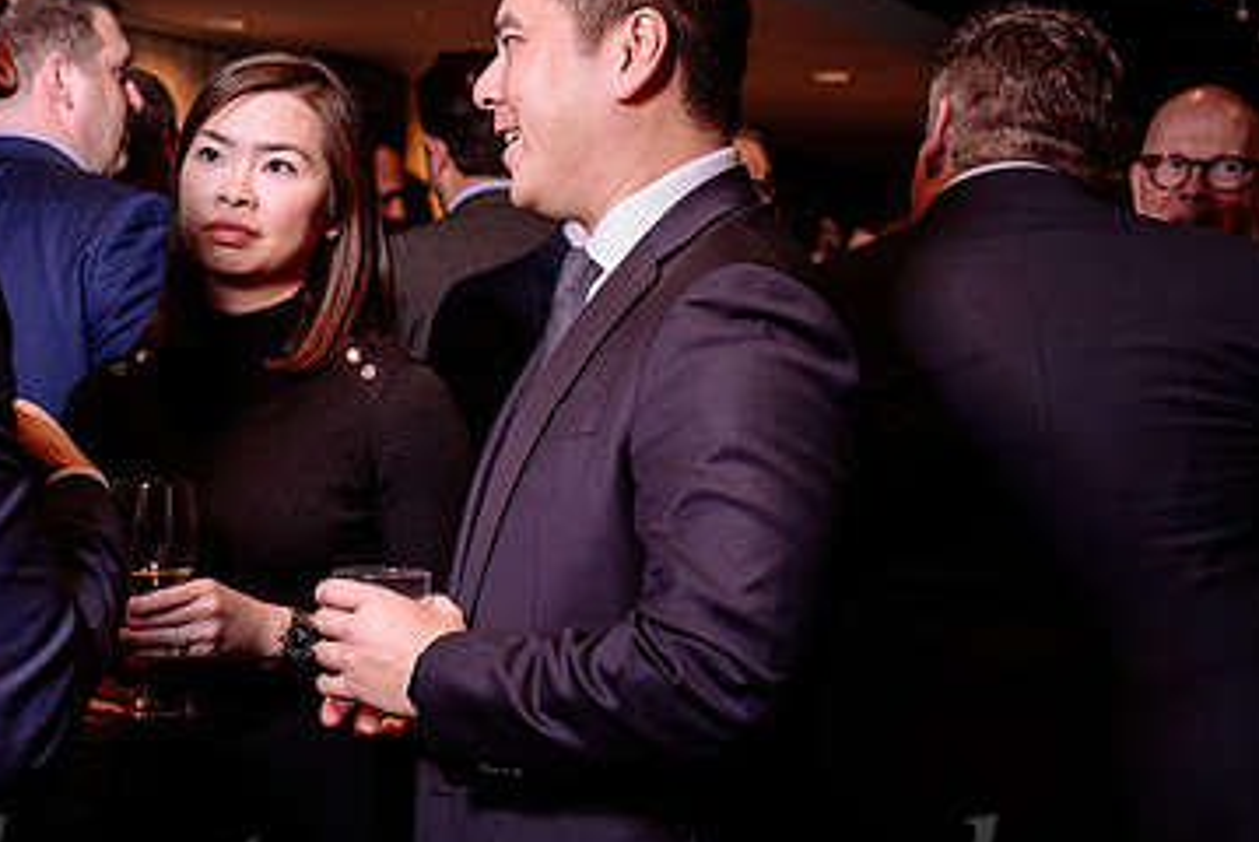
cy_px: 327
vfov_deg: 20.3
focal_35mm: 67
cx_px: 445
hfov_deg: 29.9
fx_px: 2345
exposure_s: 1/80
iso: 800
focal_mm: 37
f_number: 4
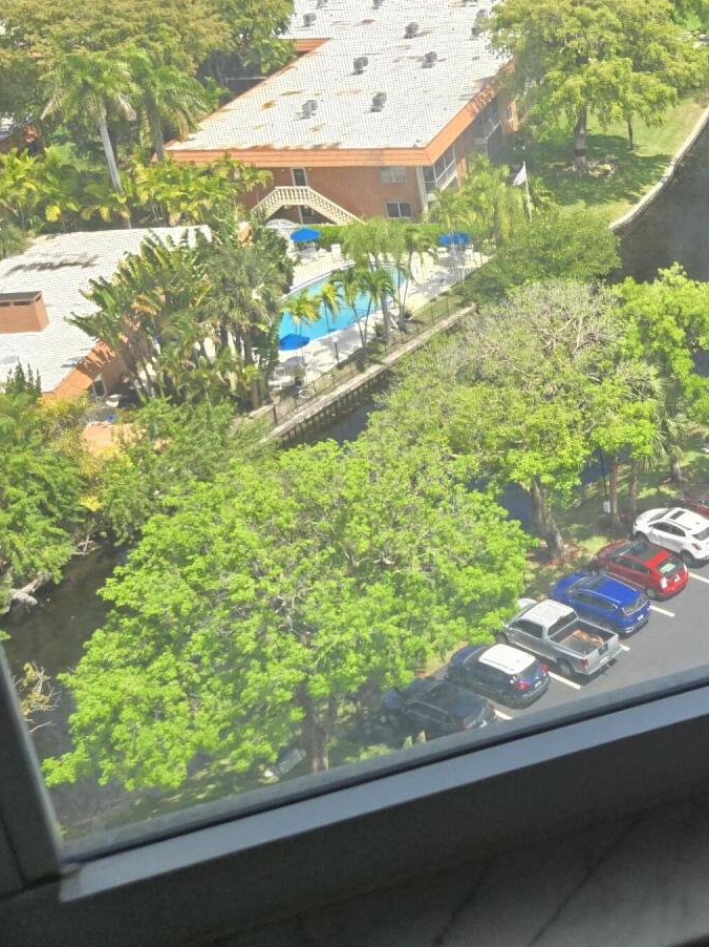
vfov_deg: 37.1
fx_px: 1393
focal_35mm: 51
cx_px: 714
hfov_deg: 26.9
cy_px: 314
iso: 25
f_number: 1.8
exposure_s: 1/399
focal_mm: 5.4
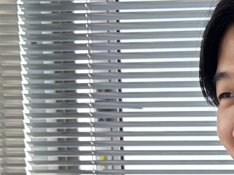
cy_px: 273
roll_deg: -0.4
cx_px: 274
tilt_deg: -8.4
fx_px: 662
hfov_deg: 19.0
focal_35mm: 98
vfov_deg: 14.0
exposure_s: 1/396
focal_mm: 5.96
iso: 50
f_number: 1.6
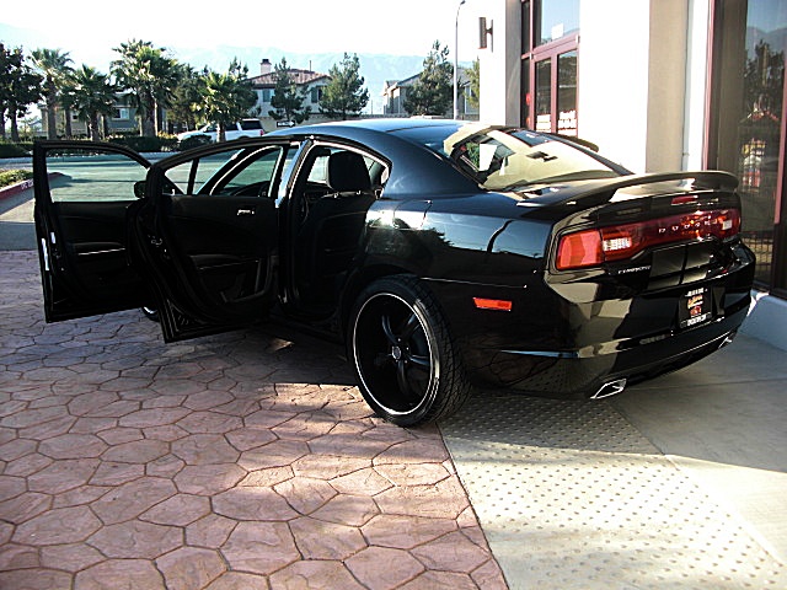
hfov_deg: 51.4
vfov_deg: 39.7
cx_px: 394
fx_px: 818
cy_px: 295
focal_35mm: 36
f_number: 2.8
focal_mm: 6.3
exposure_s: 1/200
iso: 50
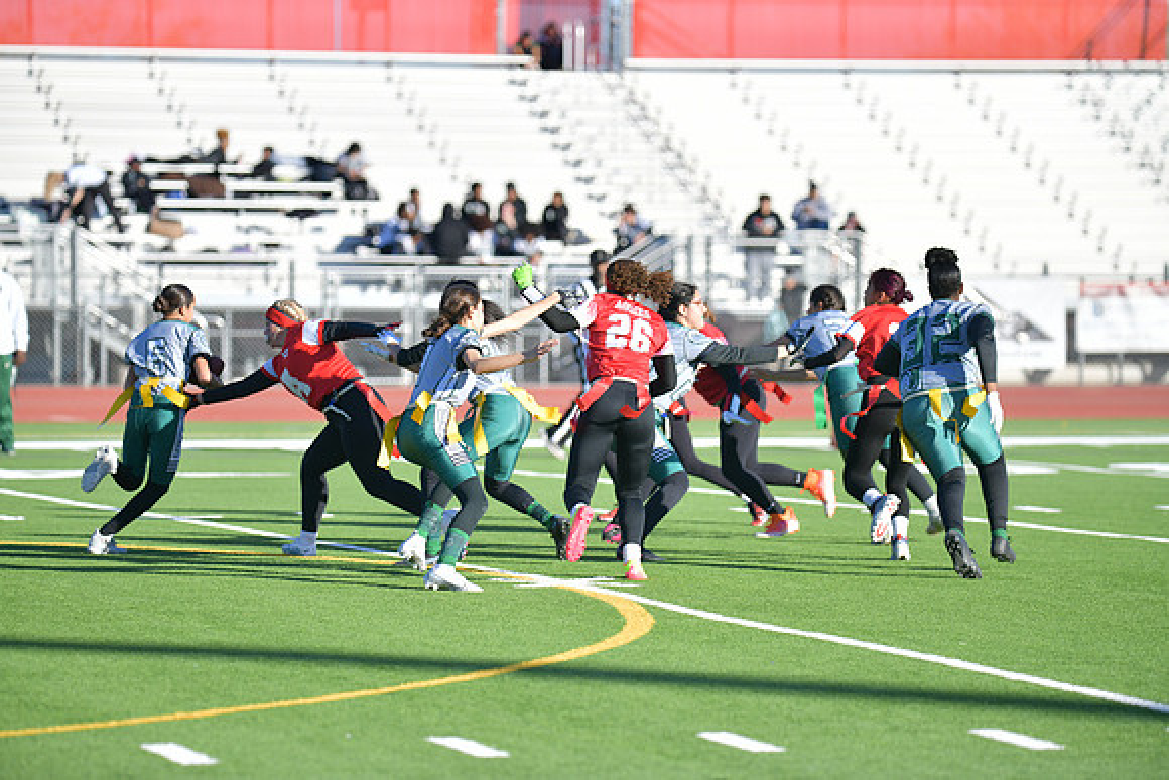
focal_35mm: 195
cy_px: 390
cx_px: 584
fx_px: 6333
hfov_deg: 10.5
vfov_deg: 7.0
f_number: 2.8
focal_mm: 195
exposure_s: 1/800
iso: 64
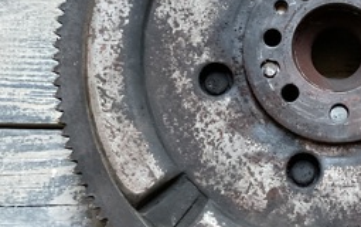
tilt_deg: -79.6
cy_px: 55
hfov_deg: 26.0
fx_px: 758
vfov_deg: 16.9
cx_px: 314
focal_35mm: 77
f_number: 1.8
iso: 320
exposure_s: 1/40
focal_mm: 3
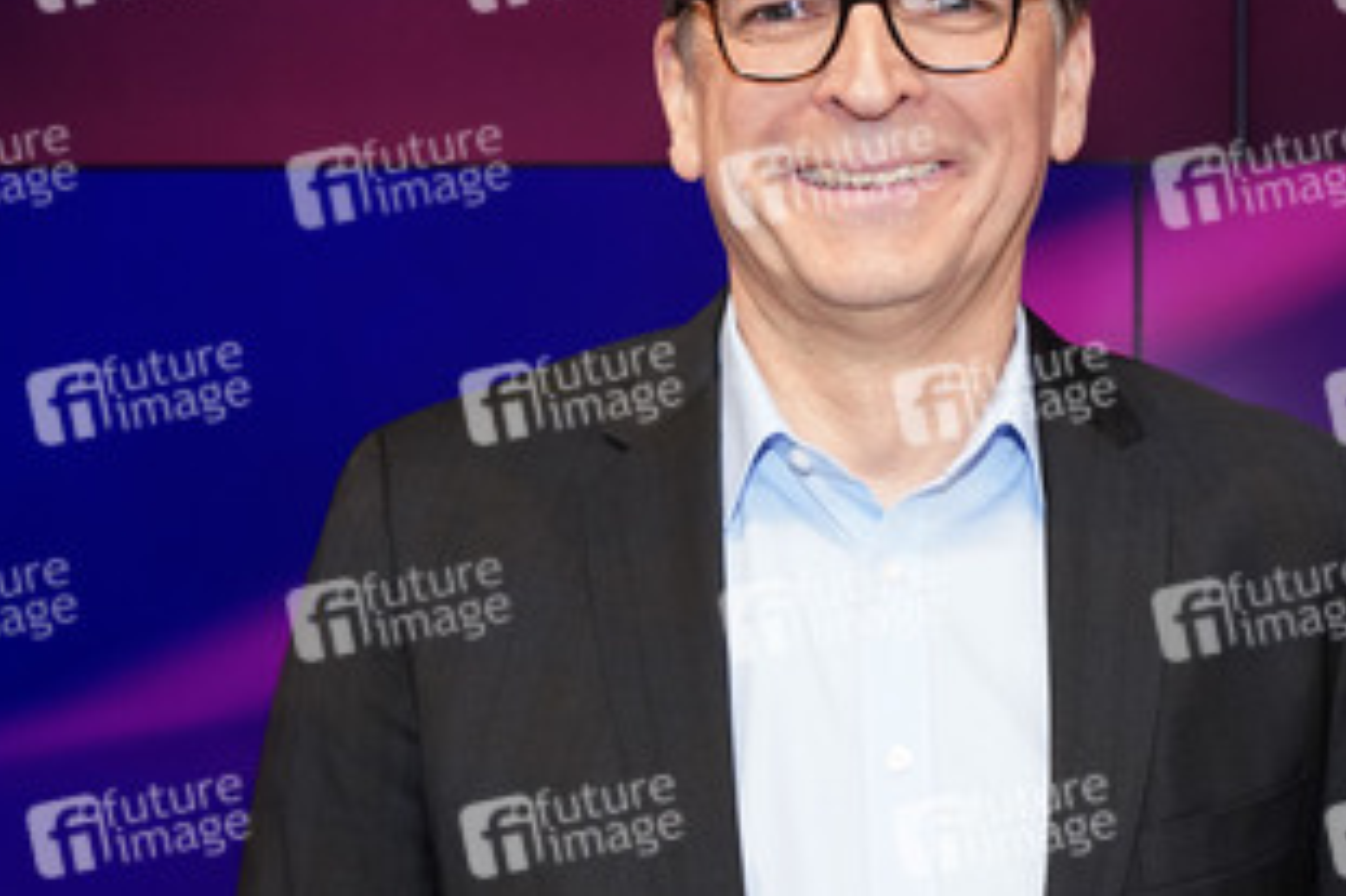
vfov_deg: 29.6
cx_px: 889
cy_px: 286
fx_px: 1682
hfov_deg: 43.1
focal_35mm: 45
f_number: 5
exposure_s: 1/125
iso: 2000
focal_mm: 31
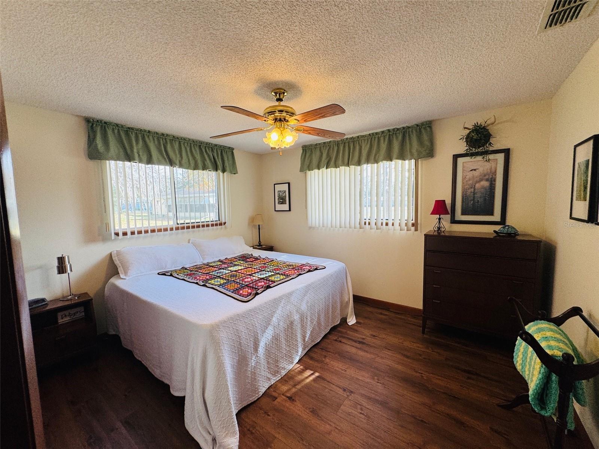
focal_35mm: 14
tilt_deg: -4.4
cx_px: 300
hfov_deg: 102.1
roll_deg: +1.2
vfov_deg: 85.7
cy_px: 224
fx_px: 242
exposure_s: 1/120
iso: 125
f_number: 2.2
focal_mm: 2.22
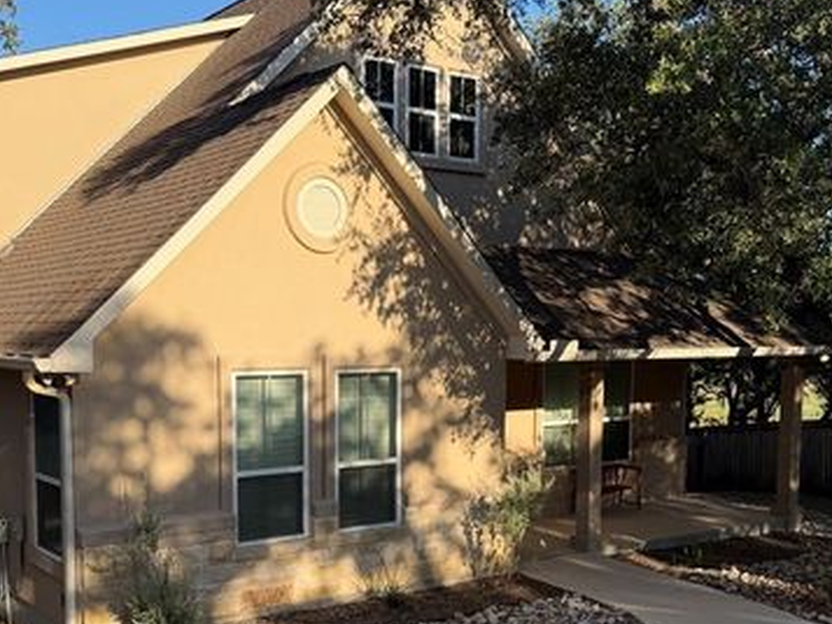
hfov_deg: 43.8
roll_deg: +0.1
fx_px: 1034
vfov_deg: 33.3
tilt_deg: -5.9
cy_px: 417
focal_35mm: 43
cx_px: 408
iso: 80
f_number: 1.78
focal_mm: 6.76
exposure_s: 1/2801
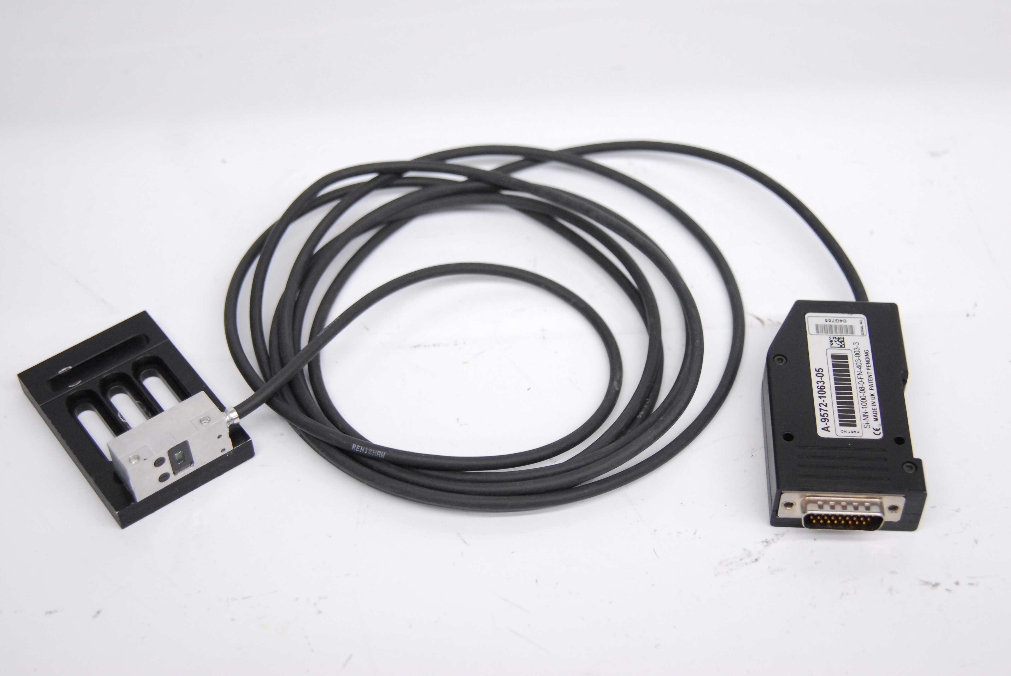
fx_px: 1687
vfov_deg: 22.7
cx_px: 506
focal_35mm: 60
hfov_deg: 33.4
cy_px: 338
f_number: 3.3
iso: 800
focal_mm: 40
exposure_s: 1/160
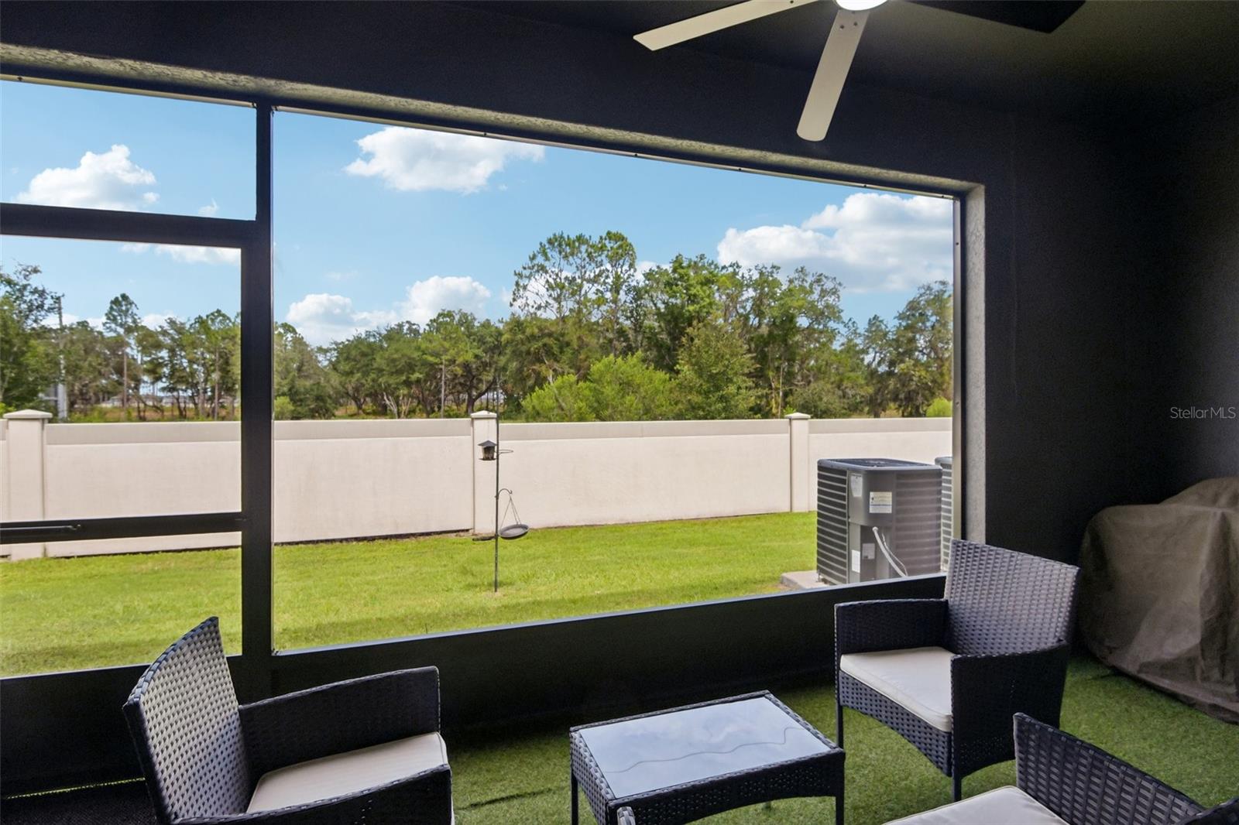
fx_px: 619
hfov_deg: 90.0
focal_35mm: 18
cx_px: 620
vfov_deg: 67.4
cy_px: 412
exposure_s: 1/320
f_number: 8
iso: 400
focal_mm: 18
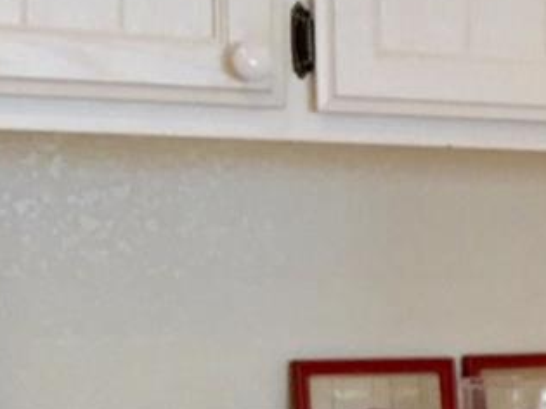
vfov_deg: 10.6
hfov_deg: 12.0
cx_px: 1229
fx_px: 2176
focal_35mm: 138
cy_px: 477
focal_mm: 4.15
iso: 25
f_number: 2.2
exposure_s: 1/15
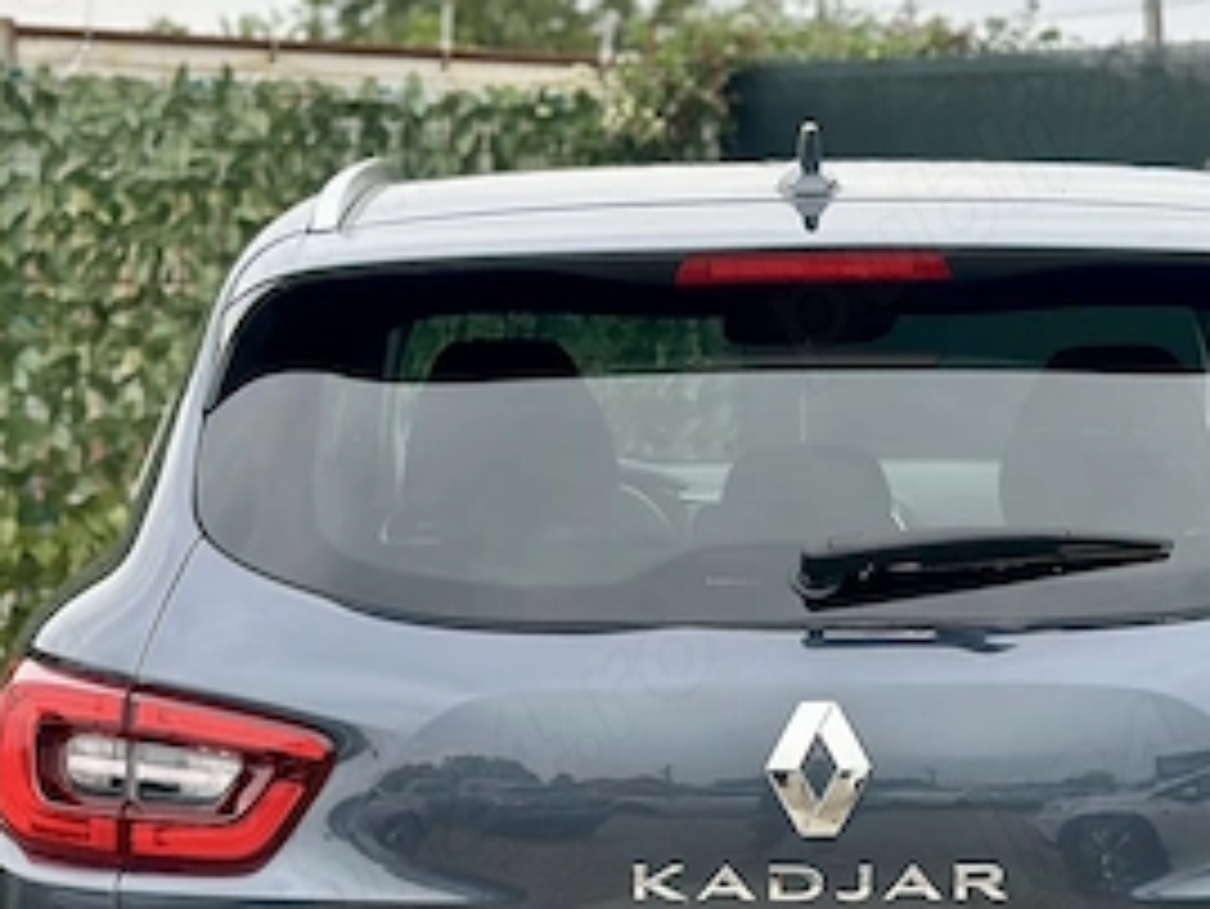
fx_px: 3742
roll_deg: -0.1
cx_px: 738
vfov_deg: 13.7
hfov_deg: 18.3
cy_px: 878
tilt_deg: -9.1
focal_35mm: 107
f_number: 1.78
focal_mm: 6.86
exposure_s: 1/935
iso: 80
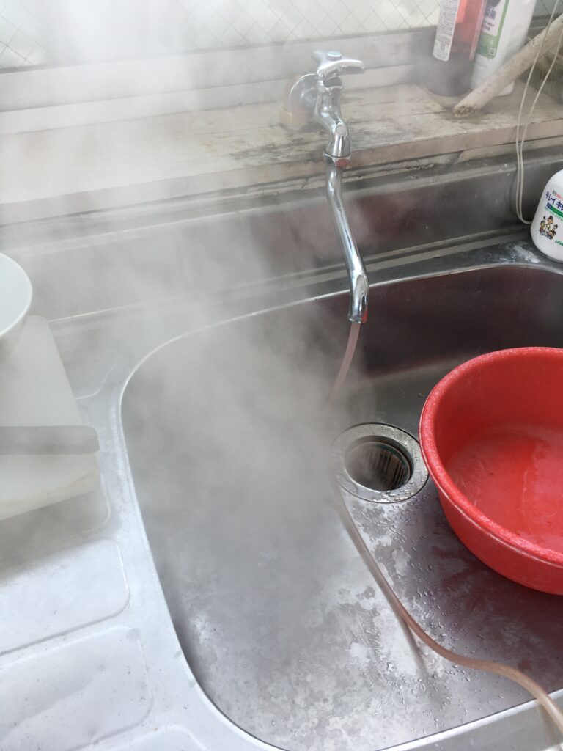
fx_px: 629
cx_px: 282
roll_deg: -2.9
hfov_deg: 48.2
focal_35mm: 29
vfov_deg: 61.7
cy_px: 376
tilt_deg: -44.7
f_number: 2.2
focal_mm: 4.15
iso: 32
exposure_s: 1/60
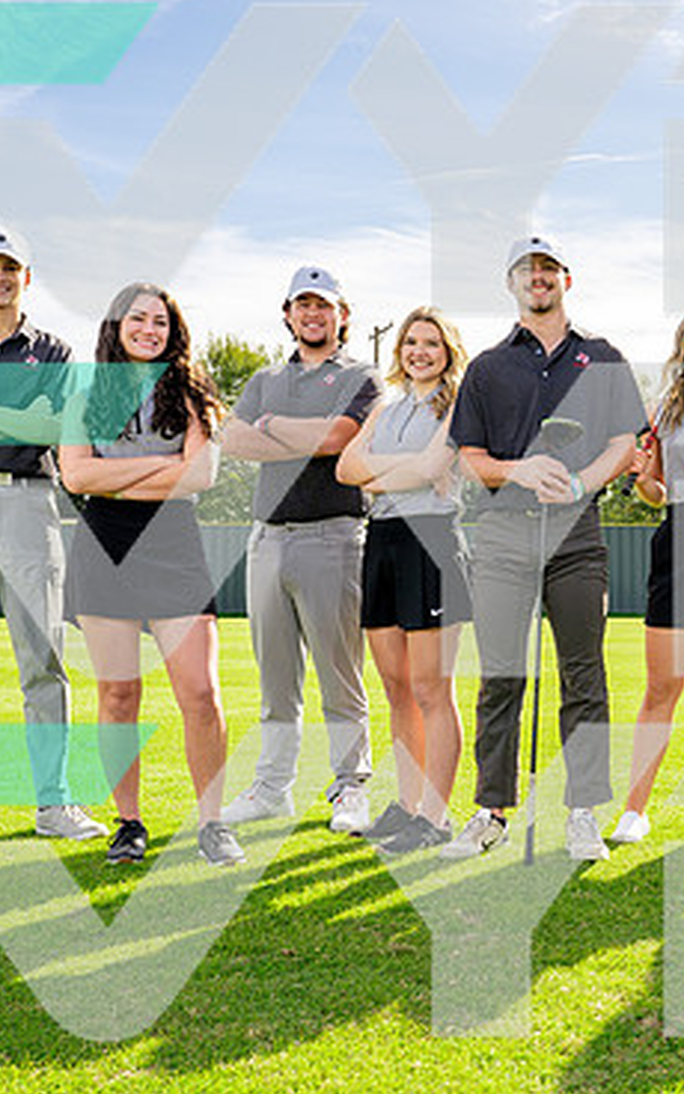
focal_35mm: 44
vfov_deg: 45.3
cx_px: 616
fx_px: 1312
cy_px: 522
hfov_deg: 28.1
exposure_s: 1/250
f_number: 7.1
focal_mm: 27
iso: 100
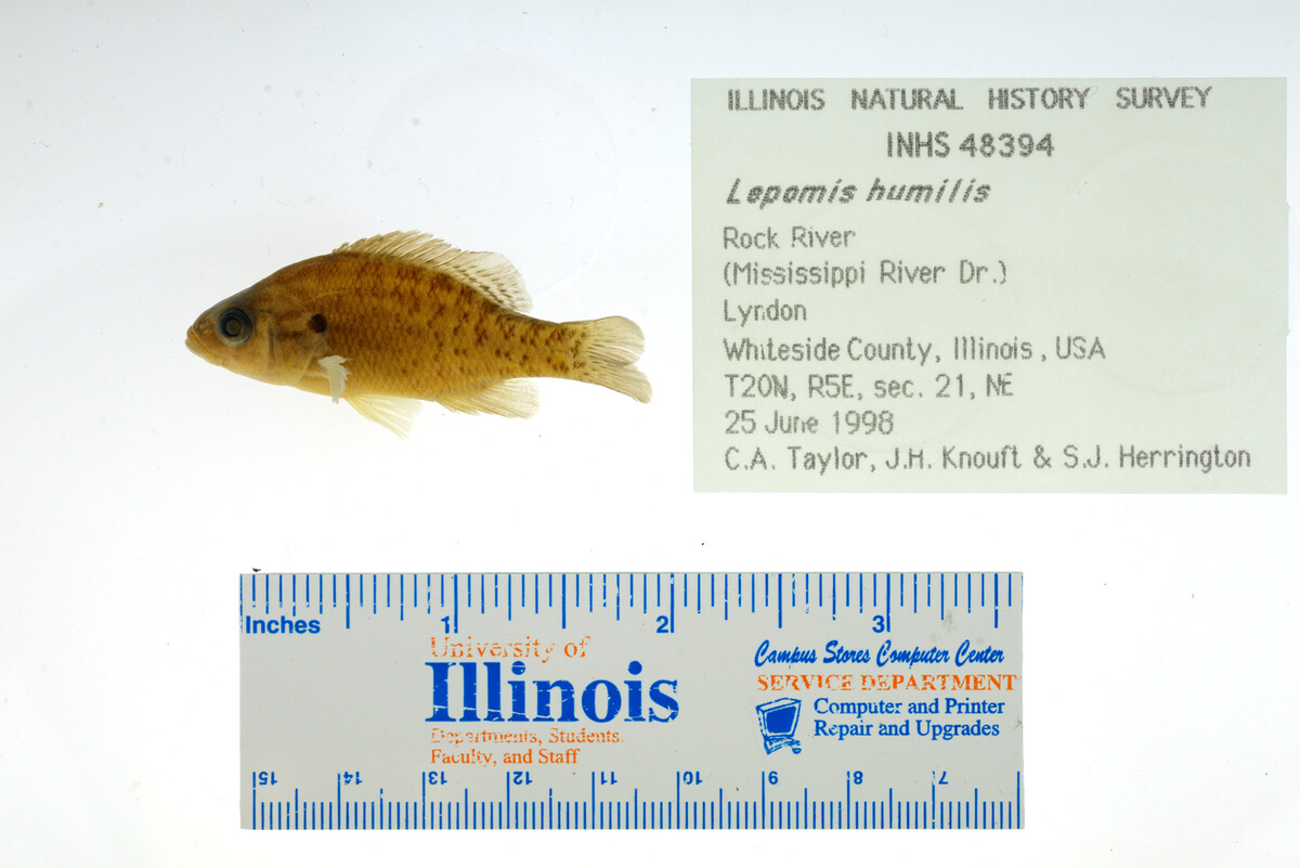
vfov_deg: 22.6
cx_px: 650
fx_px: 2167
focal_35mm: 60
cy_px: 434
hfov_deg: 33.4
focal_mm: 60
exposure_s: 1/200
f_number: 10
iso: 100
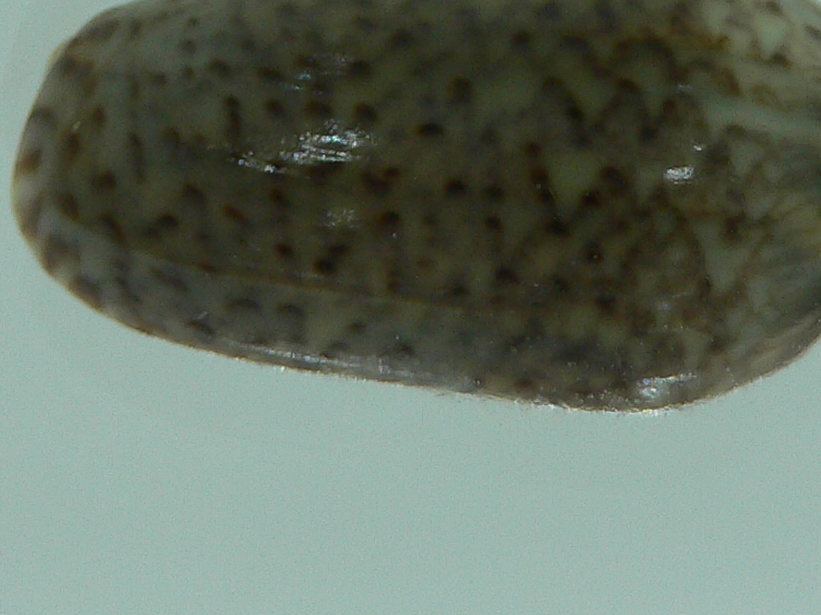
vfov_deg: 14.9
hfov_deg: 20.8
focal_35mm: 94
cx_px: 491
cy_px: -210
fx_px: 2229
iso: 80
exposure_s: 1/60
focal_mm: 4.6
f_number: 2.8
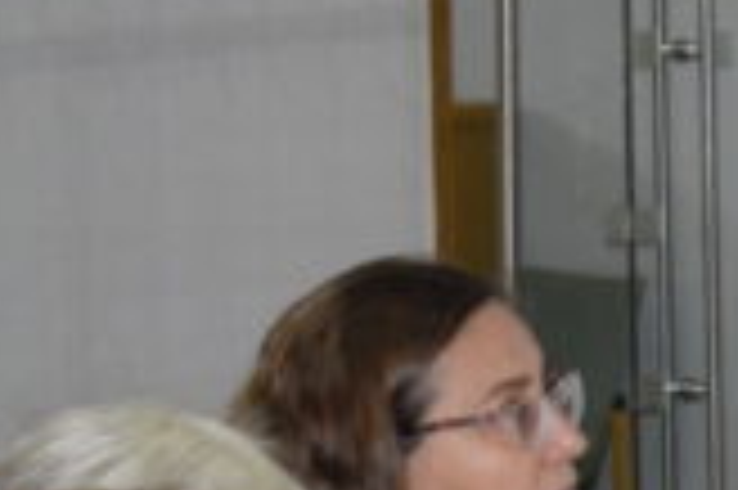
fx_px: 8847
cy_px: 645
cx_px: 1908
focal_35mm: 432
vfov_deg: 3.2
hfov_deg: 4.6
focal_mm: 46
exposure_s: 1/60
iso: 800
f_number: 5.3
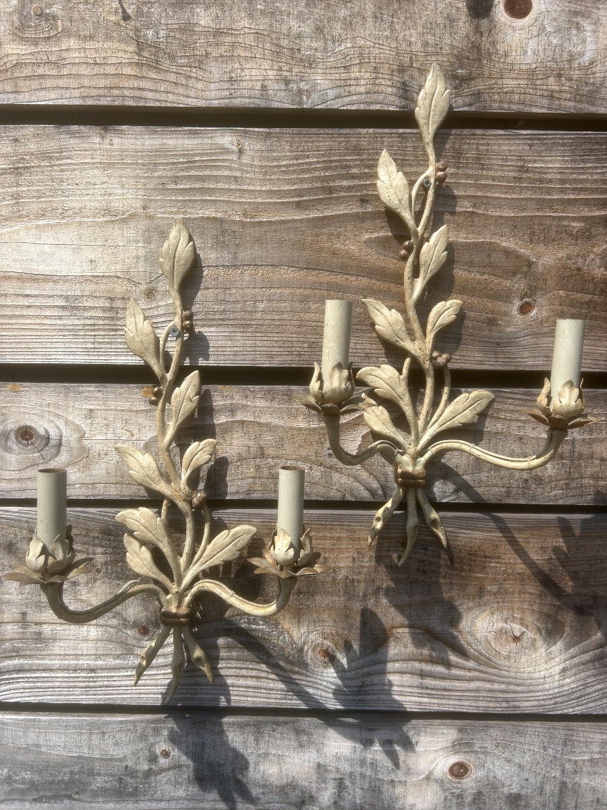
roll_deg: -1.1
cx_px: 304
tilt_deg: -6.1
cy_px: 405
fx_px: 608
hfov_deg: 53.1
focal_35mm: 26
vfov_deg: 67.3
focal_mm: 5.7
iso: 50
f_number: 1.5
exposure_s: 1/3968
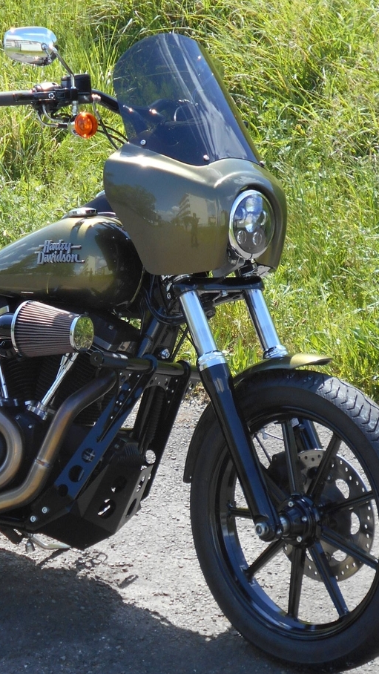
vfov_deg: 29.3
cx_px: 191
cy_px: 321
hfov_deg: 16.8
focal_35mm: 72
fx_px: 1286
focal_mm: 8.8
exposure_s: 1/250
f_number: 4.5
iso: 80
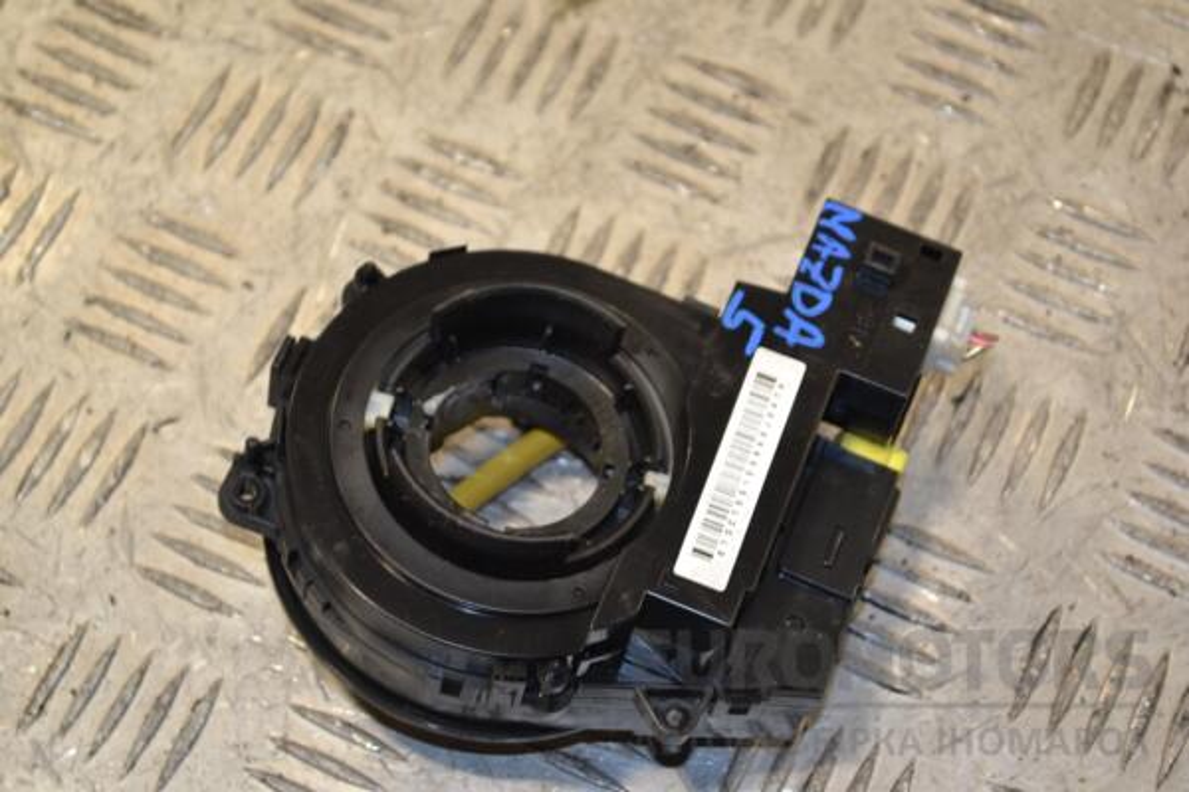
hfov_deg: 24.6
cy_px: 396
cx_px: 594
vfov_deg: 16.6
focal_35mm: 82
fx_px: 2725
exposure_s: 1/80
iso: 400
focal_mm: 55
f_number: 5.6
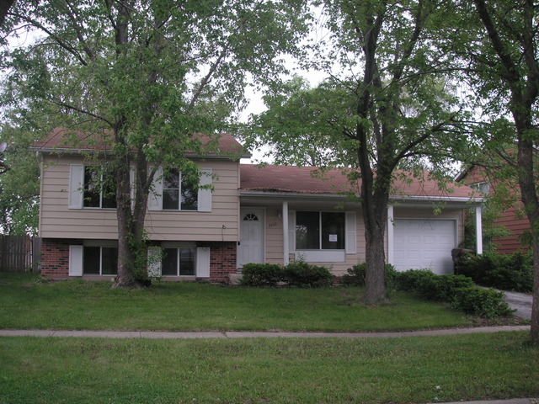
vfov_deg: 37.7
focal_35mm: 38
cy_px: 202
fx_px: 592
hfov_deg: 49.0
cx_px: 270
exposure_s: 1/45
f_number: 3.3
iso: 50
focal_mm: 6.3
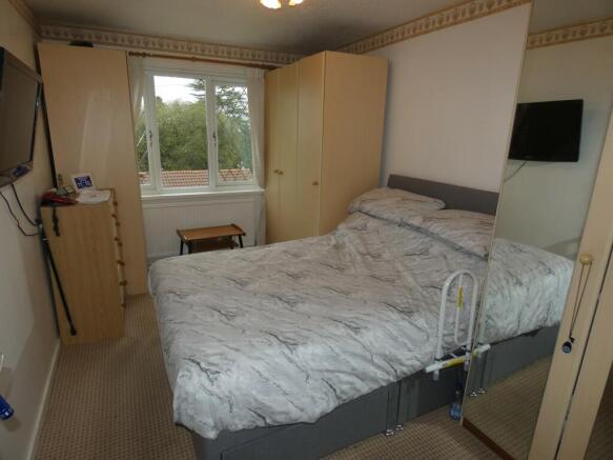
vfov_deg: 66.0
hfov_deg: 81.8
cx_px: 306
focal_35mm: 20
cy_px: 230
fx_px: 354
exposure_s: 1/60
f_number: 2.8
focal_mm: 3.6
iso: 80
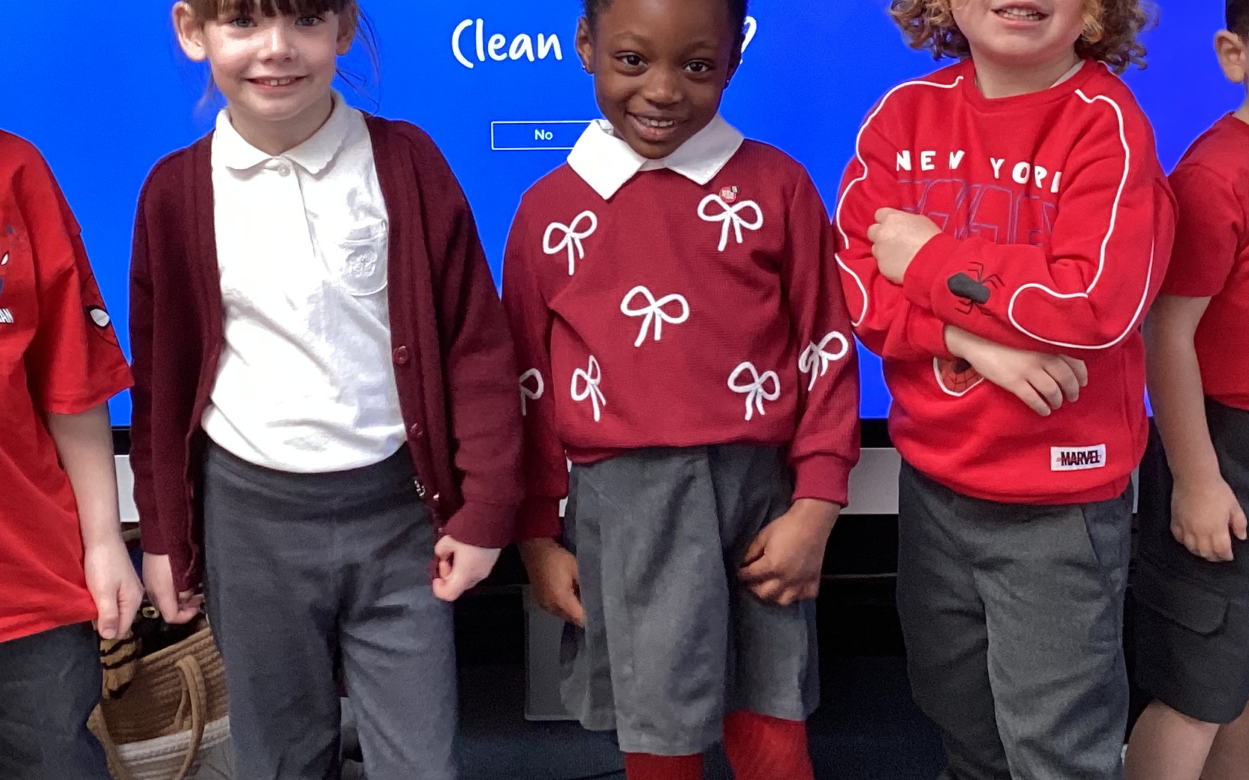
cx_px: 569
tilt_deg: -16.2
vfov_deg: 20.2
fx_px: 2178
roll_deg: +1.7
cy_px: 196
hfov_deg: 32.0
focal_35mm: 64
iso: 100
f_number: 2.4
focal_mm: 3.3
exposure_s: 1/50
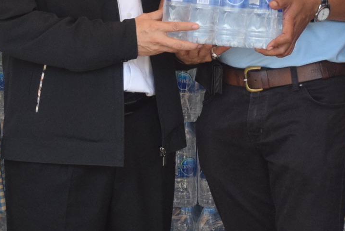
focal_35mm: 137
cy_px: 34
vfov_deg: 10.0
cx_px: 238
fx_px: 1314
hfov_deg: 14.9
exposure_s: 1/640
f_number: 5
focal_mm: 22
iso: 800
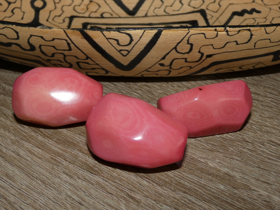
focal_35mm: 35
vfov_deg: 40.7
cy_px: 105
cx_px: 140
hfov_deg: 52.6
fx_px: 283
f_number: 3.4
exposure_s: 1/125
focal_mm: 6.2
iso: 80
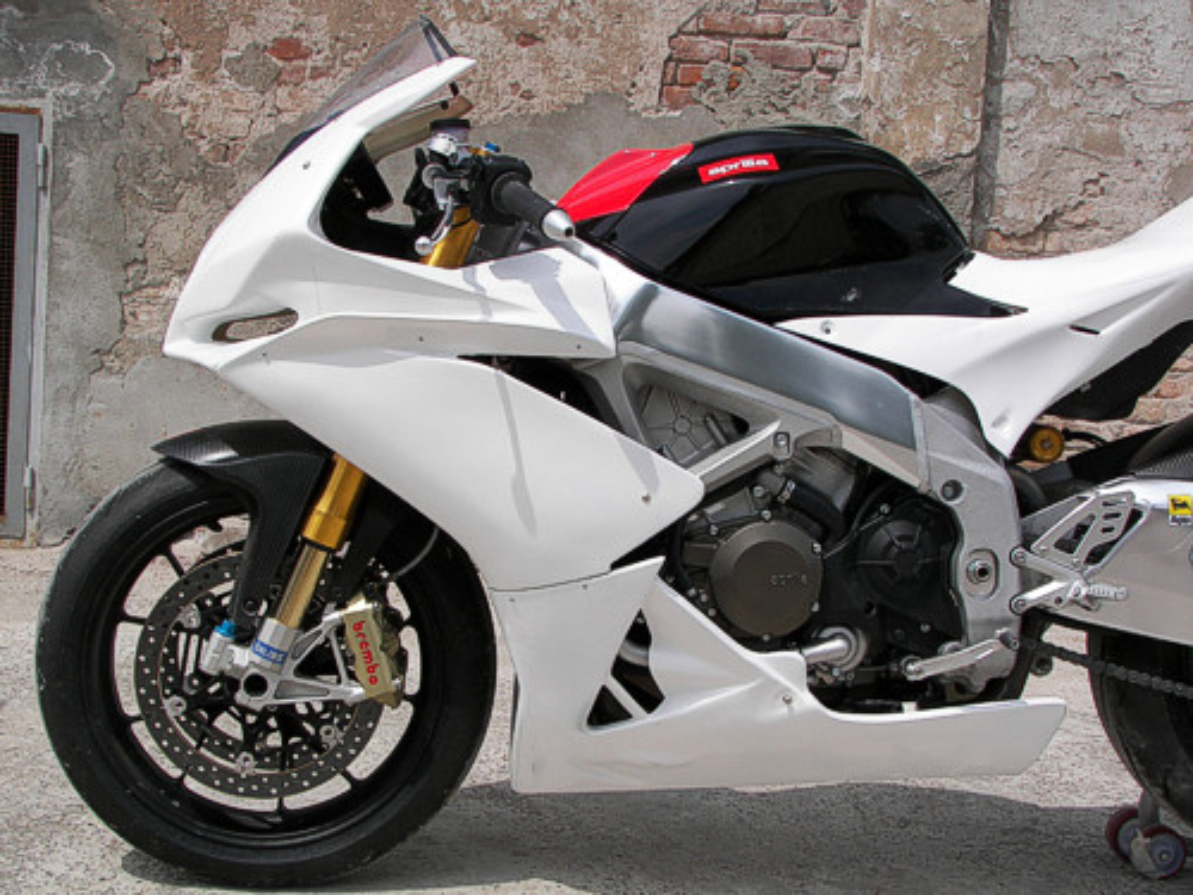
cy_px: 448
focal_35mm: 47
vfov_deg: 30.9
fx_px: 1620
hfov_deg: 40.4
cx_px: 596
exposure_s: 1/640
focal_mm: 7.8
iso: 50
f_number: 4
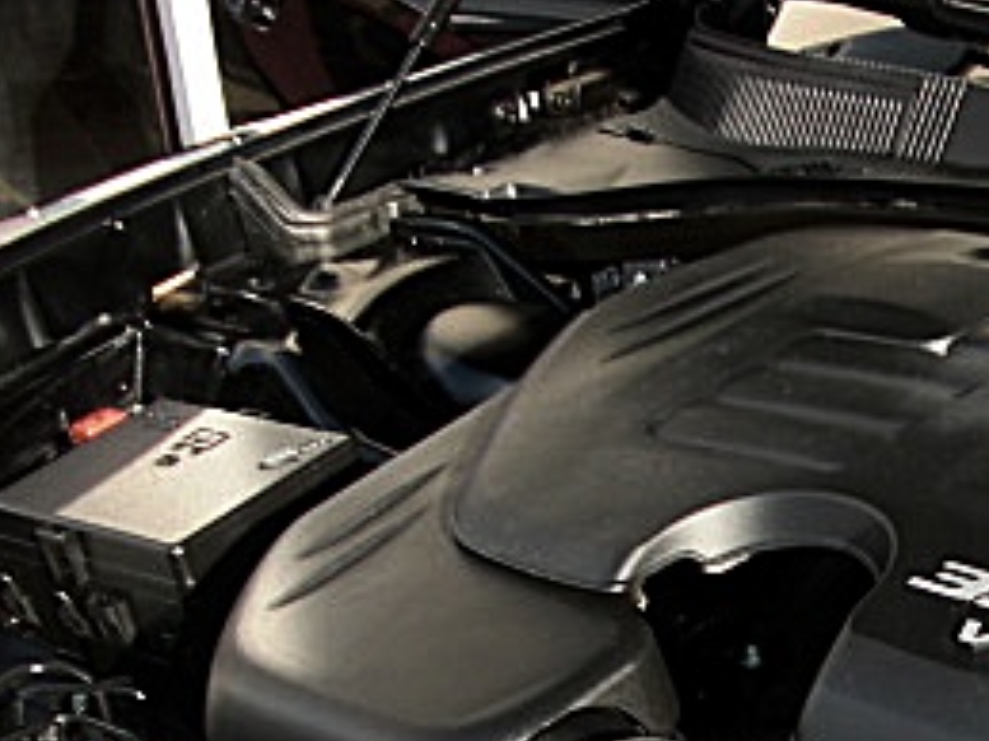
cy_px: 913
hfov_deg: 20.9
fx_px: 2542
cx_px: 1100
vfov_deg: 15.9
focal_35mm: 89
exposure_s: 1/160
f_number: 2.8
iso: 50
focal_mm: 6.3
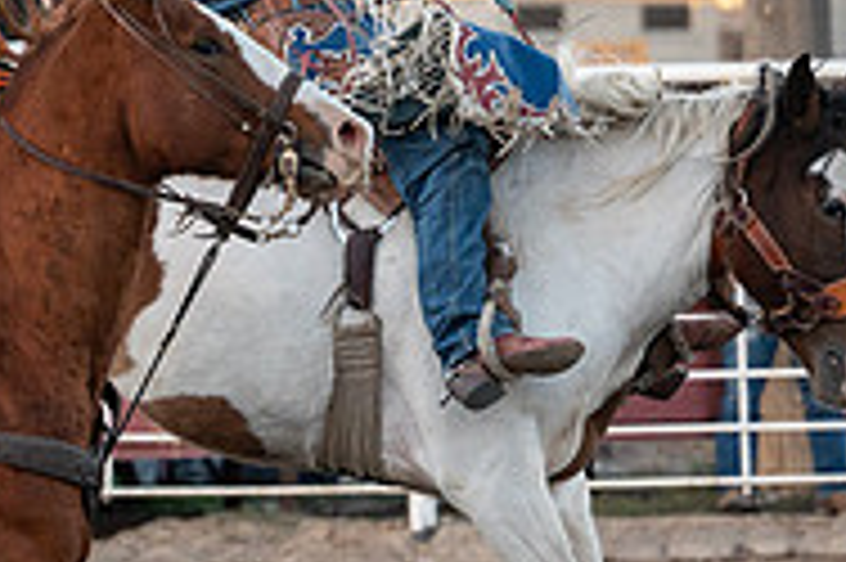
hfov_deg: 4.1
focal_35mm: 509
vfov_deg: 2.7
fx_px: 11951
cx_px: 198
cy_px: 360
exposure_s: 1/1250
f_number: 5
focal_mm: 165
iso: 1000
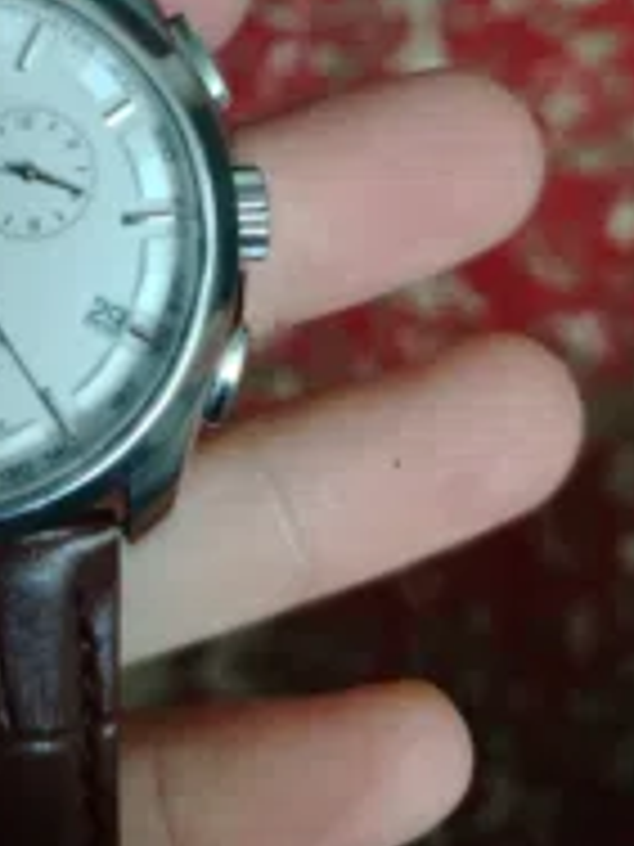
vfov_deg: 35.2
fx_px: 1245
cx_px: 85
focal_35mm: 51
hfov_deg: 27.7
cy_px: 76
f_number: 1.75
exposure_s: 1/25
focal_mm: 5.25
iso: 2316
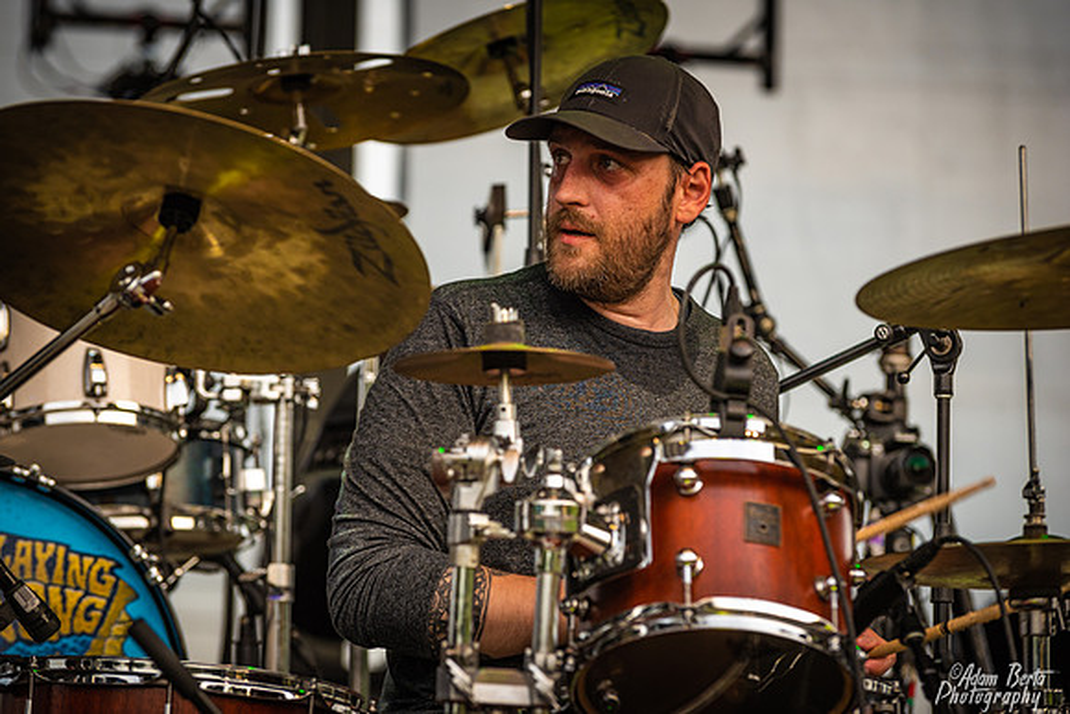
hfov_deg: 10.3
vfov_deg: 6.9
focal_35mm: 200
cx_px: 535
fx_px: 5946
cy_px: 357
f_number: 5.6
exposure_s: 1/500
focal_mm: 200
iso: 500
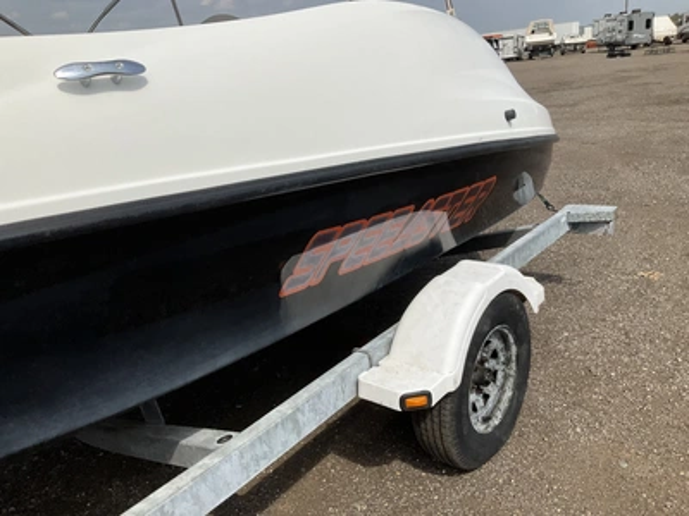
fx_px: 577
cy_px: 258
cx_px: 344
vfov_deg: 48.2
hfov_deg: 61.7
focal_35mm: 29
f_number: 1.8
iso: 25
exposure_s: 1/4065
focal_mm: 3
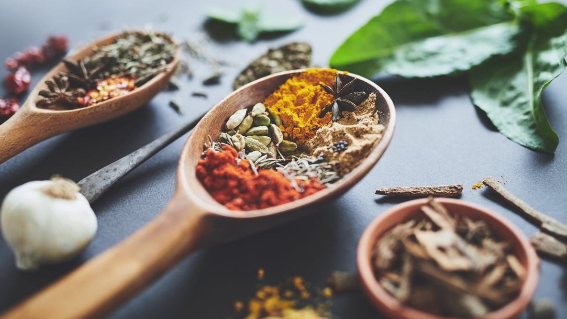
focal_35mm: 53
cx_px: 281
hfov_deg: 39.2
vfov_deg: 22.6
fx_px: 797
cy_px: 143
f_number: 2
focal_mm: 50
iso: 200
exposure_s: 1/160
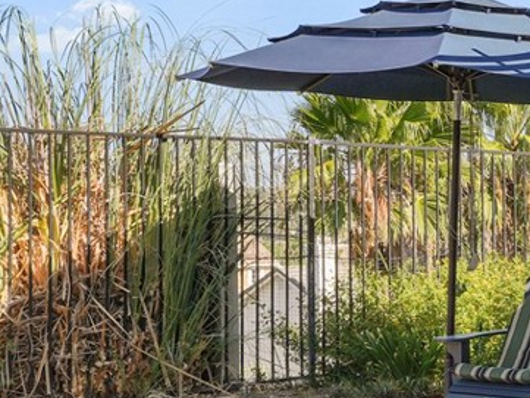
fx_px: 1231
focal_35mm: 80
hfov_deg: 21.3
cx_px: 746
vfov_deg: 18.4
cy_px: 211
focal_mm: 29.5
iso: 320
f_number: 18
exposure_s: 1/125
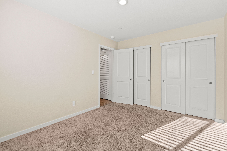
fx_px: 101
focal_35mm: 16
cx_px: 114
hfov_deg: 96.7
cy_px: 76
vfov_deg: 73.8
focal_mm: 16
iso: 400
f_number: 9
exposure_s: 1/8
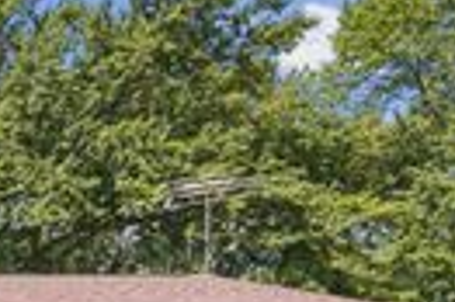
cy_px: 373
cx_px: -406
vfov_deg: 20.6
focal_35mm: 61
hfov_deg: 20.4
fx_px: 770
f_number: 8
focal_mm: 16
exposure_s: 1/500
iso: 400
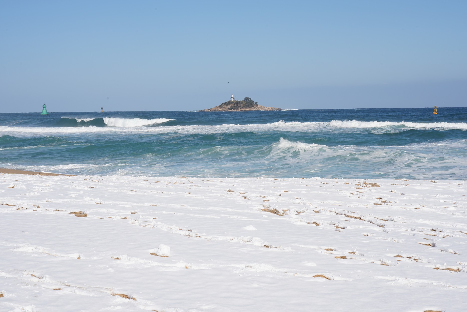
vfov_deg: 21.6
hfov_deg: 31.9
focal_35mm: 63
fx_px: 817
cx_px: 233
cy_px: 158
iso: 100
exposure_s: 1/100
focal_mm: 59
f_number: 18
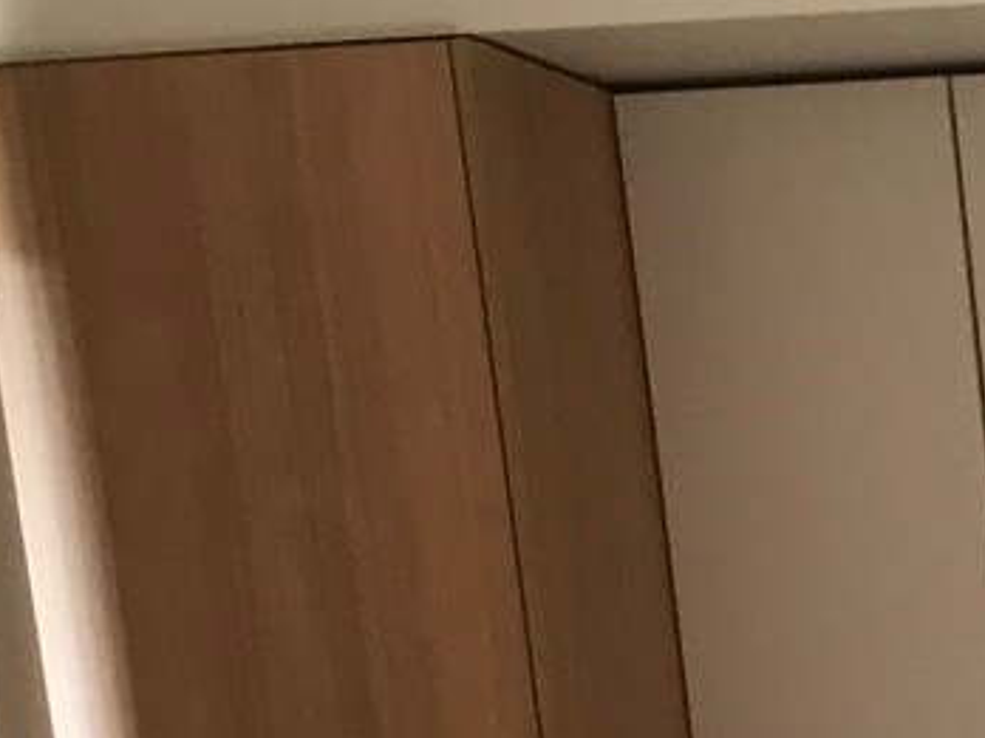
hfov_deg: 10.4
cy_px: 1979
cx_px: 2426
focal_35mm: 162
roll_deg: +2.8
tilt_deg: -12.5
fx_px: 4610
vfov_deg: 8.2
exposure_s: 1/50
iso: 32
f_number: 1.8
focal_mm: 3.99
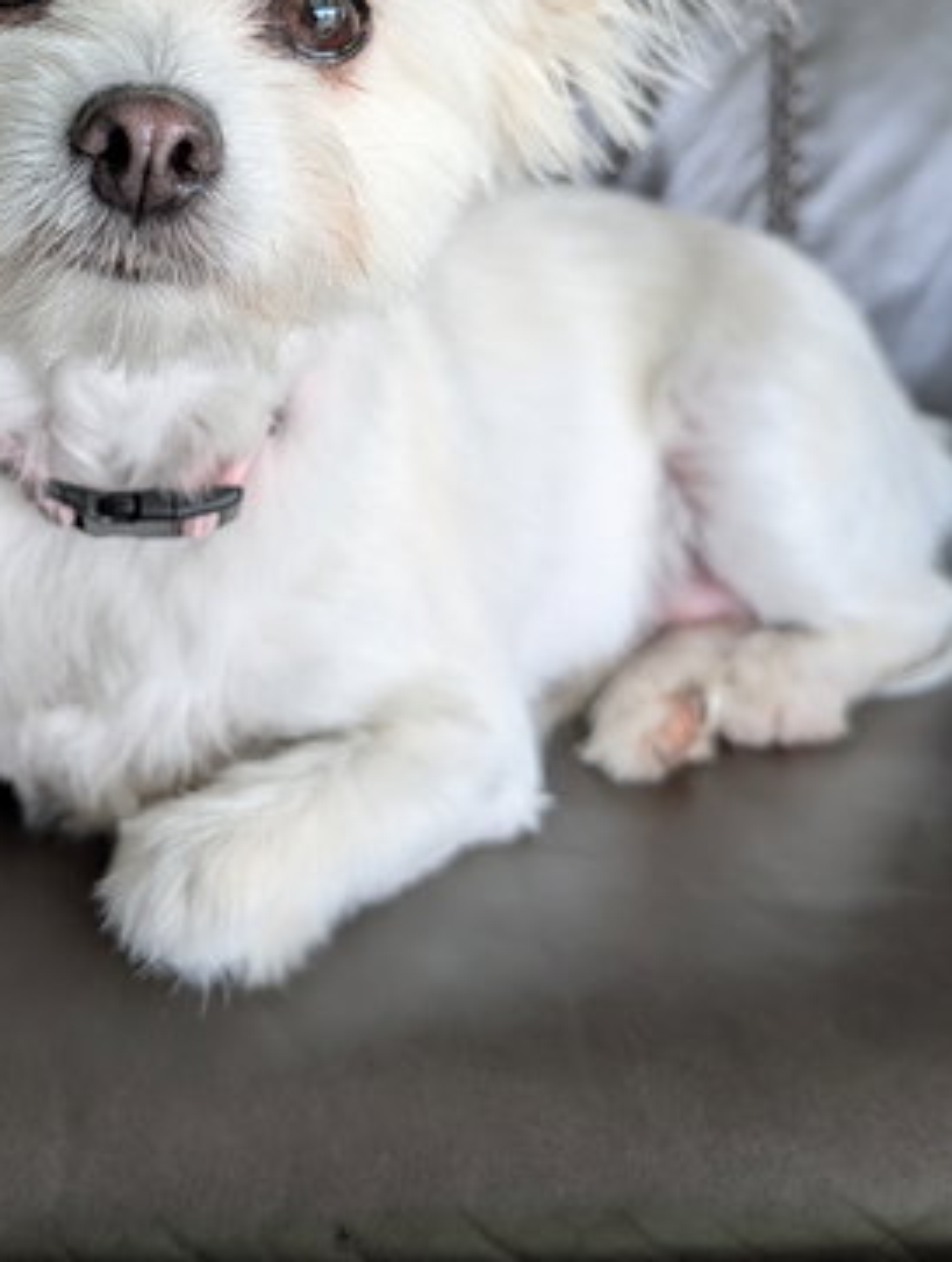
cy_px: 356
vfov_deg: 41.9
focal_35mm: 44
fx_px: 1608
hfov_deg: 32.1
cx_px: 185
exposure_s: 1/301
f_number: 1.68
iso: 309
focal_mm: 6.9
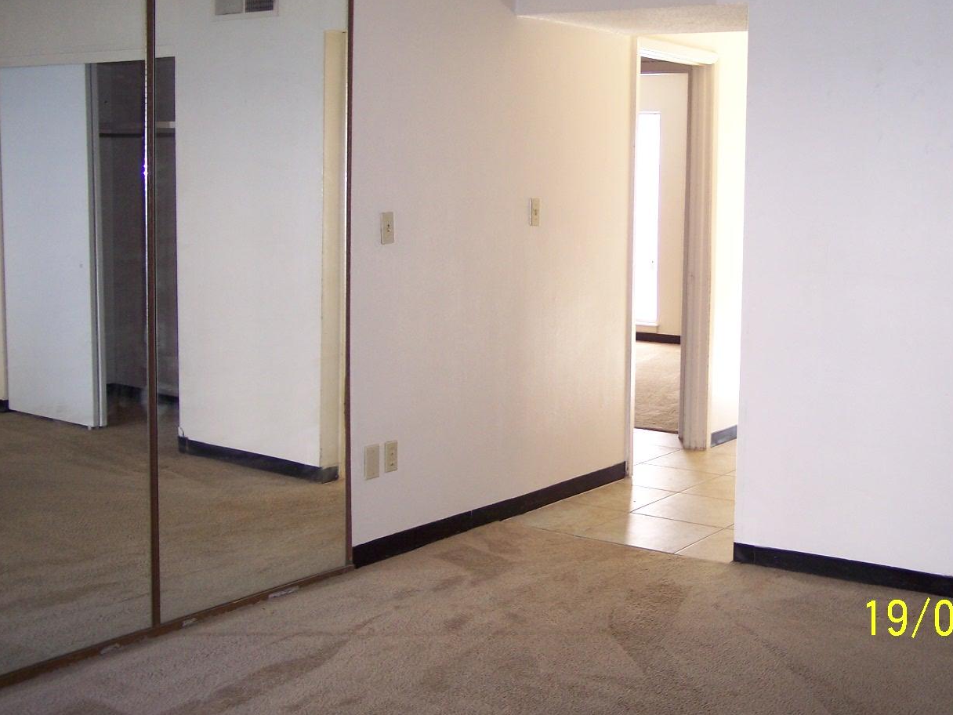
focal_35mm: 48
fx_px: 1321
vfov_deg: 30.2
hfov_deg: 39.5
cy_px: 285
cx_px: 571
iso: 140
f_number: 2.8
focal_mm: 8
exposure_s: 1/60
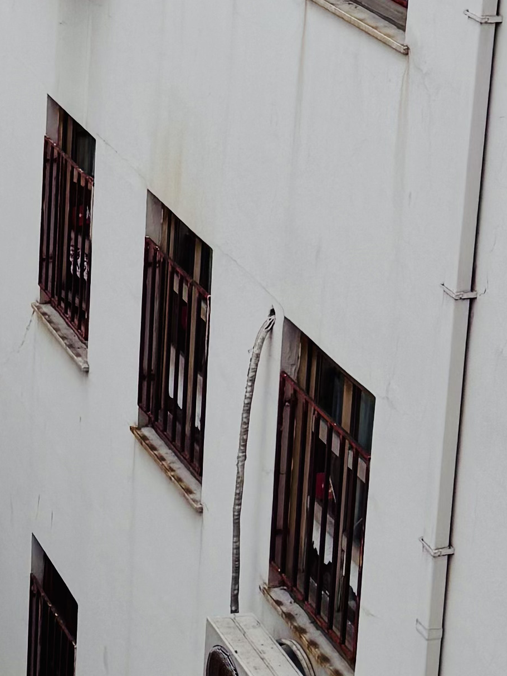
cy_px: 52
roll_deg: -0.8
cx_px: -204
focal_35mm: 113
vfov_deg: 17.1
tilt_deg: -15.8
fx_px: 2206
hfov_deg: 12.6
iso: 80
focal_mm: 6.76
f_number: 1.78
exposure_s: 1/2604
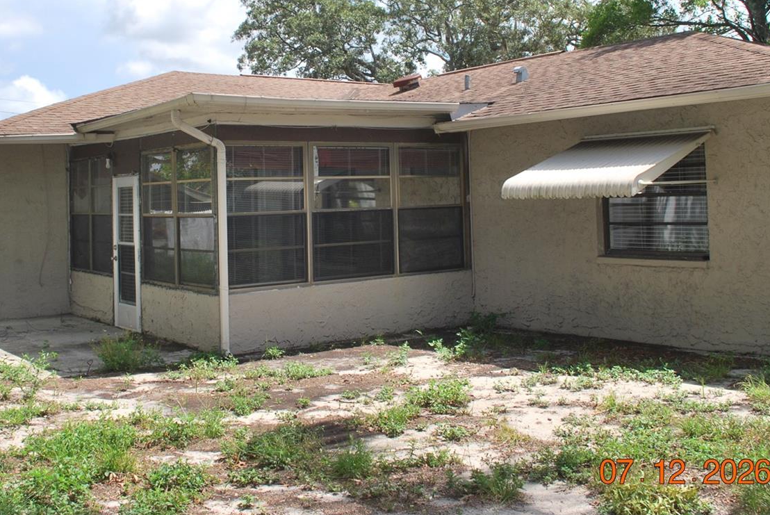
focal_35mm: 39
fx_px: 835
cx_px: 321
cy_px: 156
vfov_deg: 33.8
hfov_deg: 49.3
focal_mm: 18
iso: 100
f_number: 9
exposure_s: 1/200
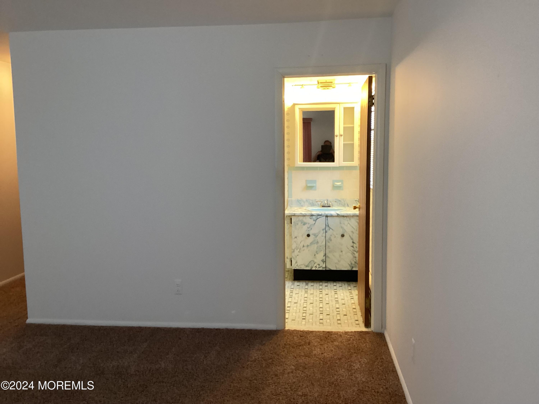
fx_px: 483
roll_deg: +1.2
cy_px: 202
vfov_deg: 45.4
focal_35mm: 31
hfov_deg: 58.4
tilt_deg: -7.0
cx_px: 270
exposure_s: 1/33
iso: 250
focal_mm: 3.3
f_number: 2.4
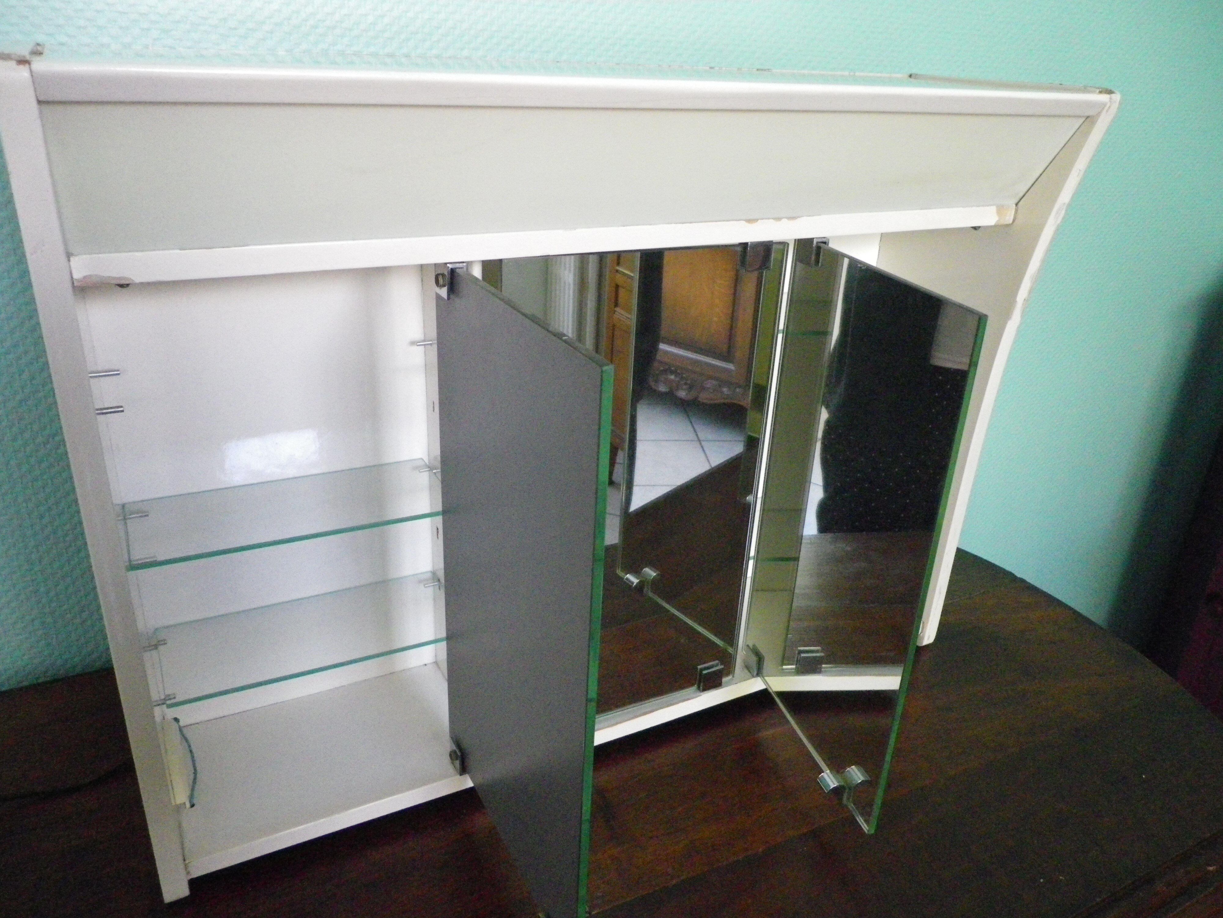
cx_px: 612
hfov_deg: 63.4
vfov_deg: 49.7
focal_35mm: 28
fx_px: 989
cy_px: 459
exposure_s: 1/40
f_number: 2.6
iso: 800
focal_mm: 4.9
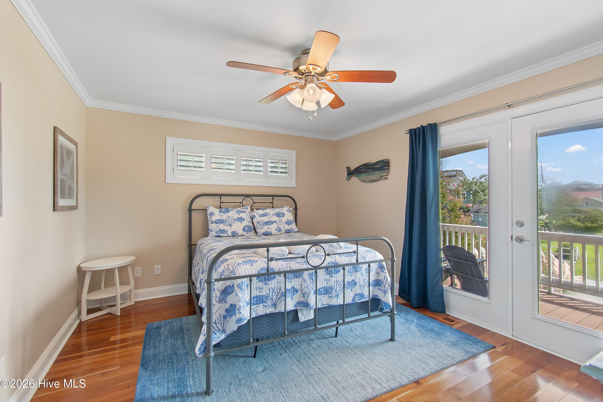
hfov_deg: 100.4
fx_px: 251
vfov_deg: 77.3
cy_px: 201
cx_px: 302
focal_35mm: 15
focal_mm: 10
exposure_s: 1/10
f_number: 4.5
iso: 100
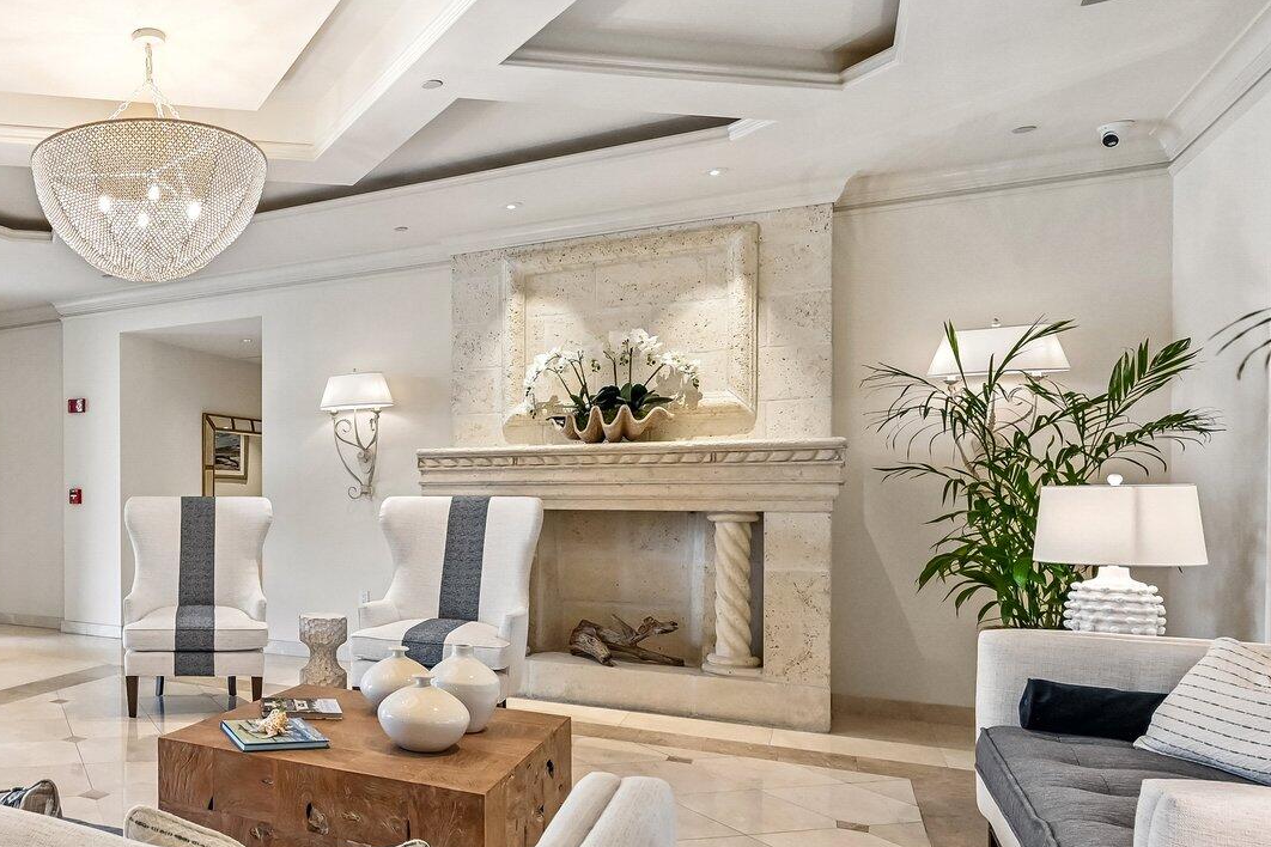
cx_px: 162
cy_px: 505
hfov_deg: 59.0
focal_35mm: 27
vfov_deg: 47.7
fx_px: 953
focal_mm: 14
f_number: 8
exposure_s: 1/80
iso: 2500
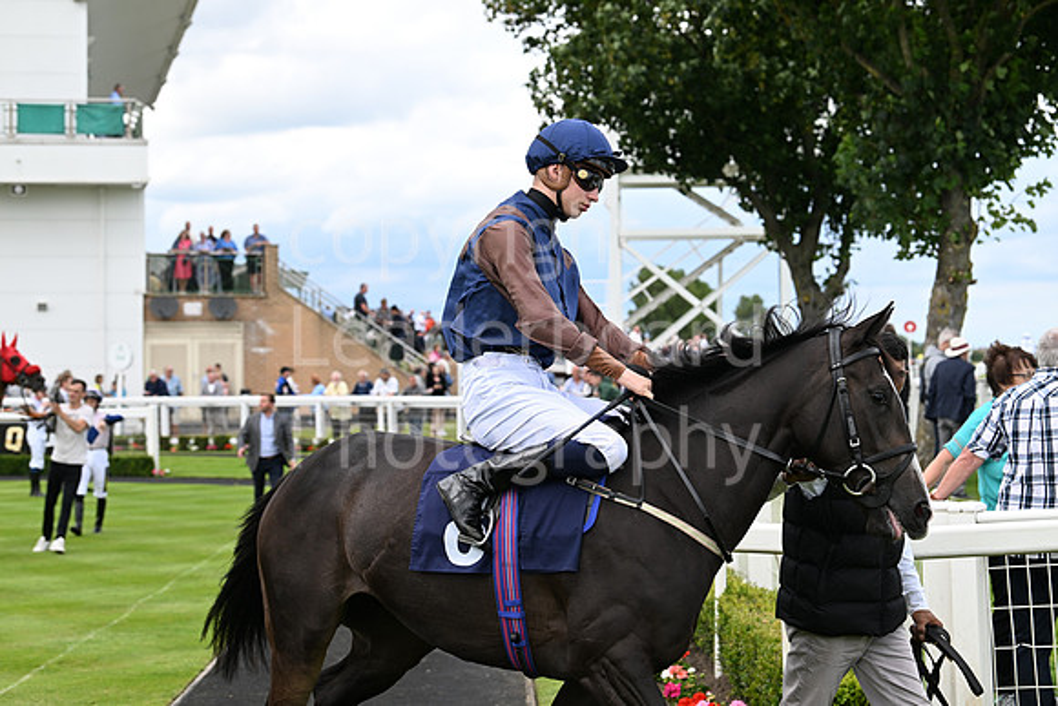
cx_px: 529
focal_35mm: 80
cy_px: 353
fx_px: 2352
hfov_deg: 25.4
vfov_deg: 17.1
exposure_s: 1/800
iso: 400
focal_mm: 80
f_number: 5.6
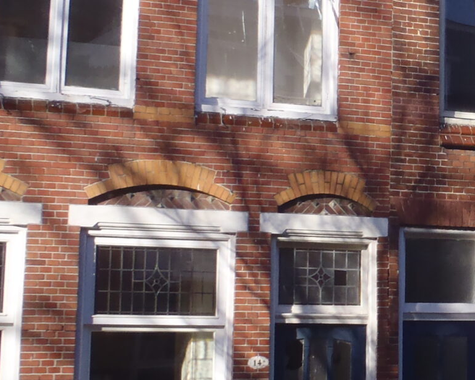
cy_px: 178
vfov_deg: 16.9
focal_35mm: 91
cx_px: 637
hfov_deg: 19.3
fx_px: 1279
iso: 125
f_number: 10
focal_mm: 5
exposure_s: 1/60
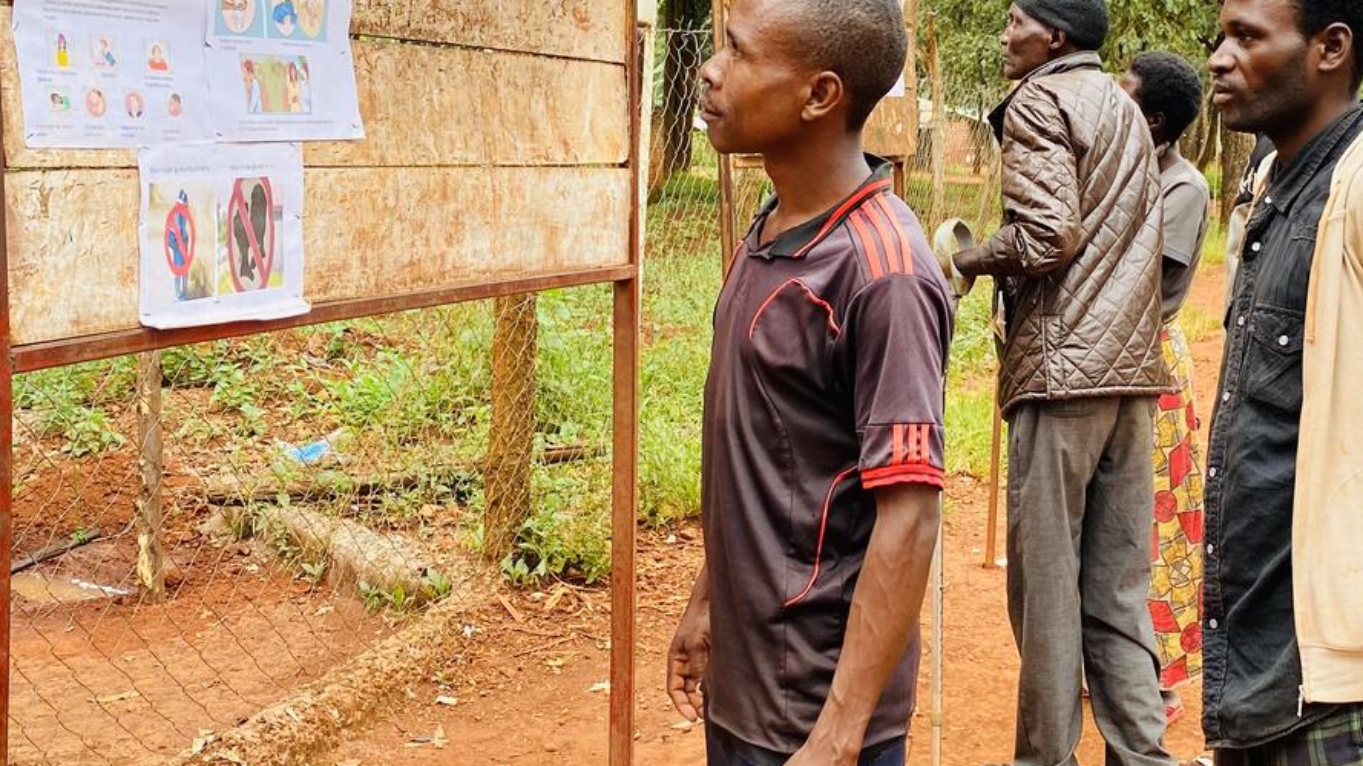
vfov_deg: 23.5
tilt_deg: -5.9
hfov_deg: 40.0
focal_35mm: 51
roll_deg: -2.9
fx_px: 1843
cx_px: 923
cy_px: 332
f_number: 1.8
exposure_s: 1/502
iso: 32
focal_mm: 4.25
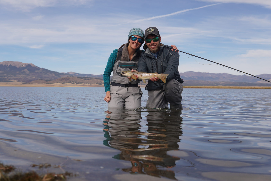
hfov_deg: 43.6
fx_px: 339
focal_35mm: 45
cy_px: 90
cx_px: 136
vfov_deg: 29.9
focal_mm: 30
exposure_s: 1/1000
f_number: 5
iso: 100
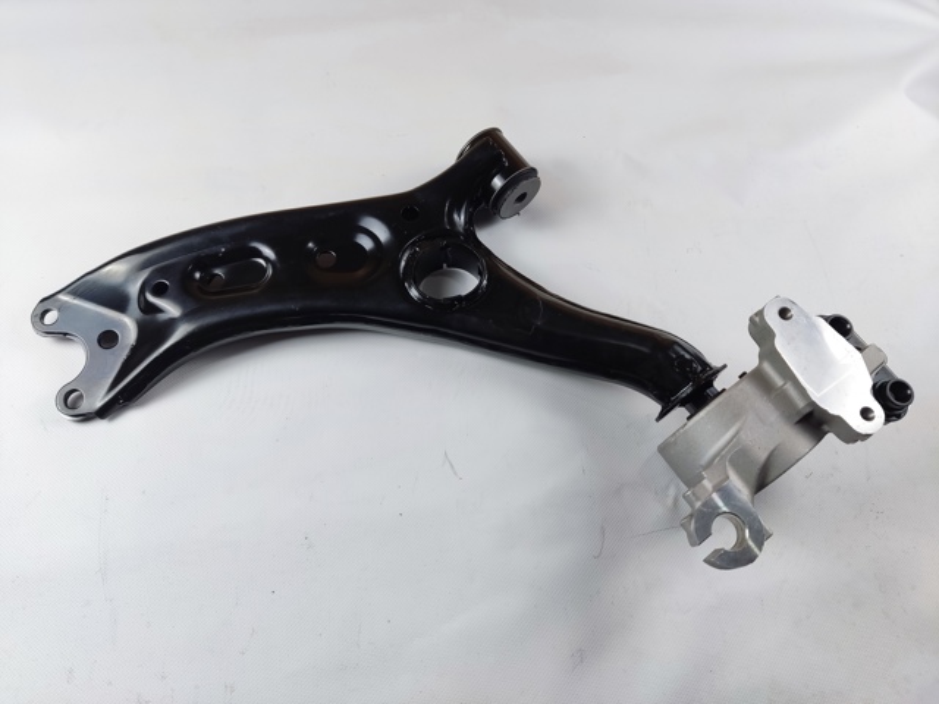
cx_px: 470
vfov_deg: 54.9
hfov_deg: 69.4
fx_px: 678
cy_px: 352
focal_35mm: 25
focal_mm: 4.71
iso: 59
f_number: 1.79
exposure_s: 1/100
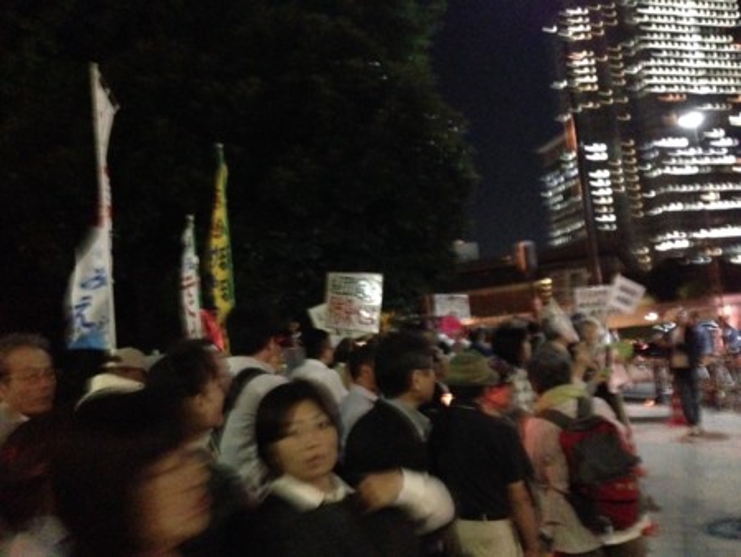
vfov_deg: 22.3
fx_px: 1414
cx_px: 370
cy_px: 278
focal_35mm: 66
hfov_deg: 29.4
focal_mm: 4.12
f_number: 2.4
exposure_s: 1/15
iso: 2000
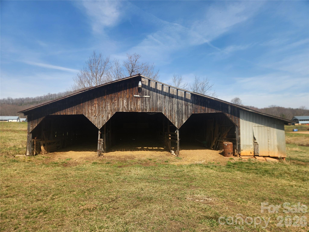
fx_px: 205
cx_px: 154
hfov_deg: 73.9
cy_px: 116
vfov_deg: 58.9
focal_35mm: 23
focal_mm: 5.4
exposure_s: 1/1235
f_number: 1.8
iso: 20
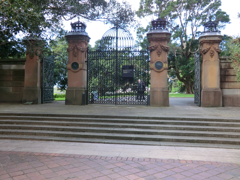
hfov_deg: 54.0
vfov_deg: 41.8
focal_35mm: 34
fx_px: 236
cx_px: 120
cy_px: 90
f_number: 3.6
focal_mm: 6.1
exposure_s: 1/100
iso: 80
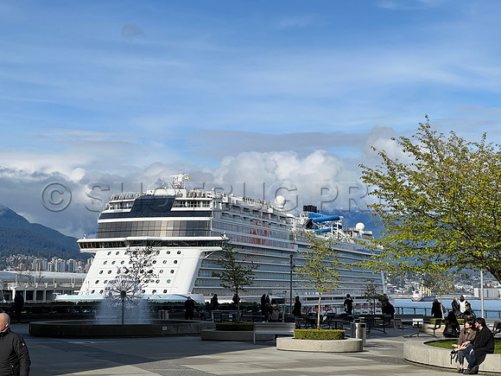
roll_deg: +0.5
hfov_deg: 25.3
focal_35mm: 77
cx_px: 250
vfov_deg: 19.1
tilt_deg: +4.7
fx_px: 1114
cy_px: 188
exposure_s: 1/803
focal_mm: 9
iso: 32
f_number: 2.8
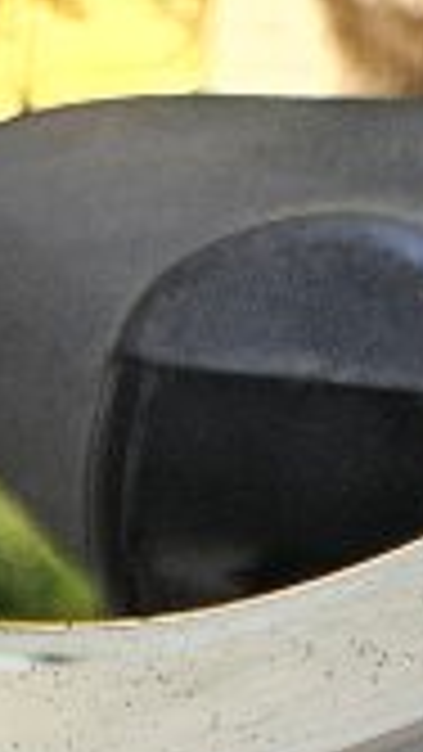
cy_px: 2652
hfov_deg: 5.9
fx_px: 3587
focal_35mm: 180
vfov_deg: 8.6
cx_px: -1161
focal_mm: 5.4
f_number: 1.8
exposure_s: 1/180
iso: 80
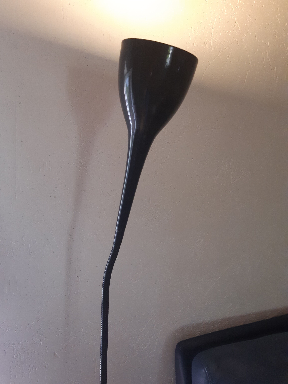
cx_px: 144
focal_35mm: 26
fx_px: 288
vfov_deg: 67.3
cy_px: 192
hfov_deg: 53.1
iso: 200
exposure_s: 1/60
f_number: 1.7
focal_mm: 3.92
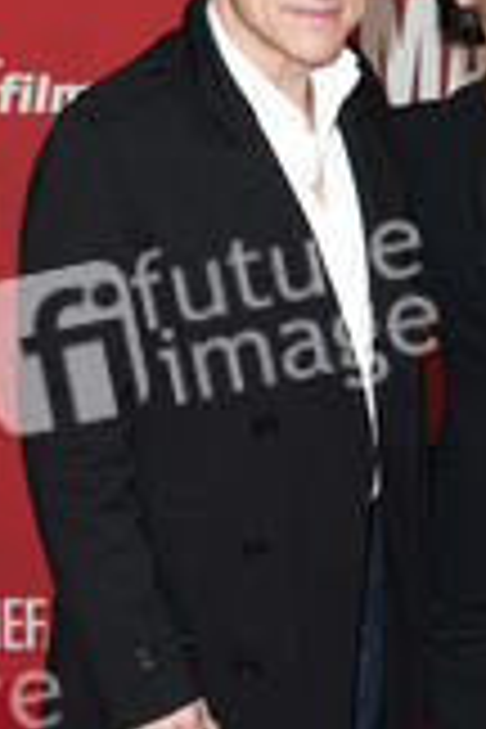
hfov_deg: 14.5
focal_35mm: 94
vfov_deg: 21.5
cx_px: 340
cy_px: 554
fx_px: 1903
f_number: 5.6
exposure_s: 1/250
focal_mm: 38
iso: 800
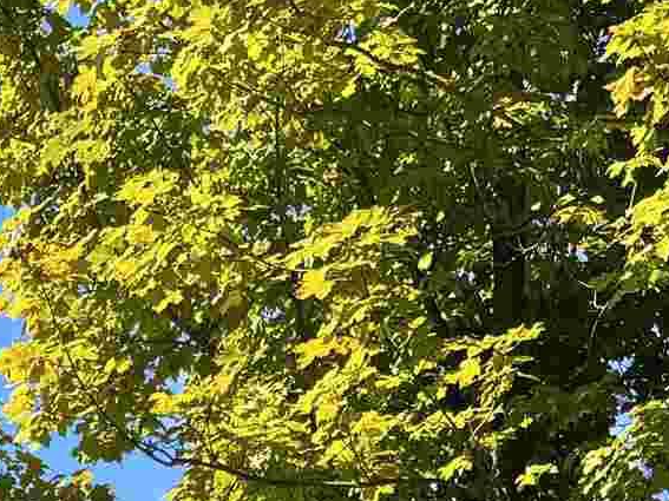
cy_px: 1205
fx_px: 2512
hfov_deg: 14.5
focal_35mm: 130
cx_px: -205
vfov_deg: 10.0
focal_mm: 6.76
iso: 80
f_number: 1.78
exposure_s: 1/2110
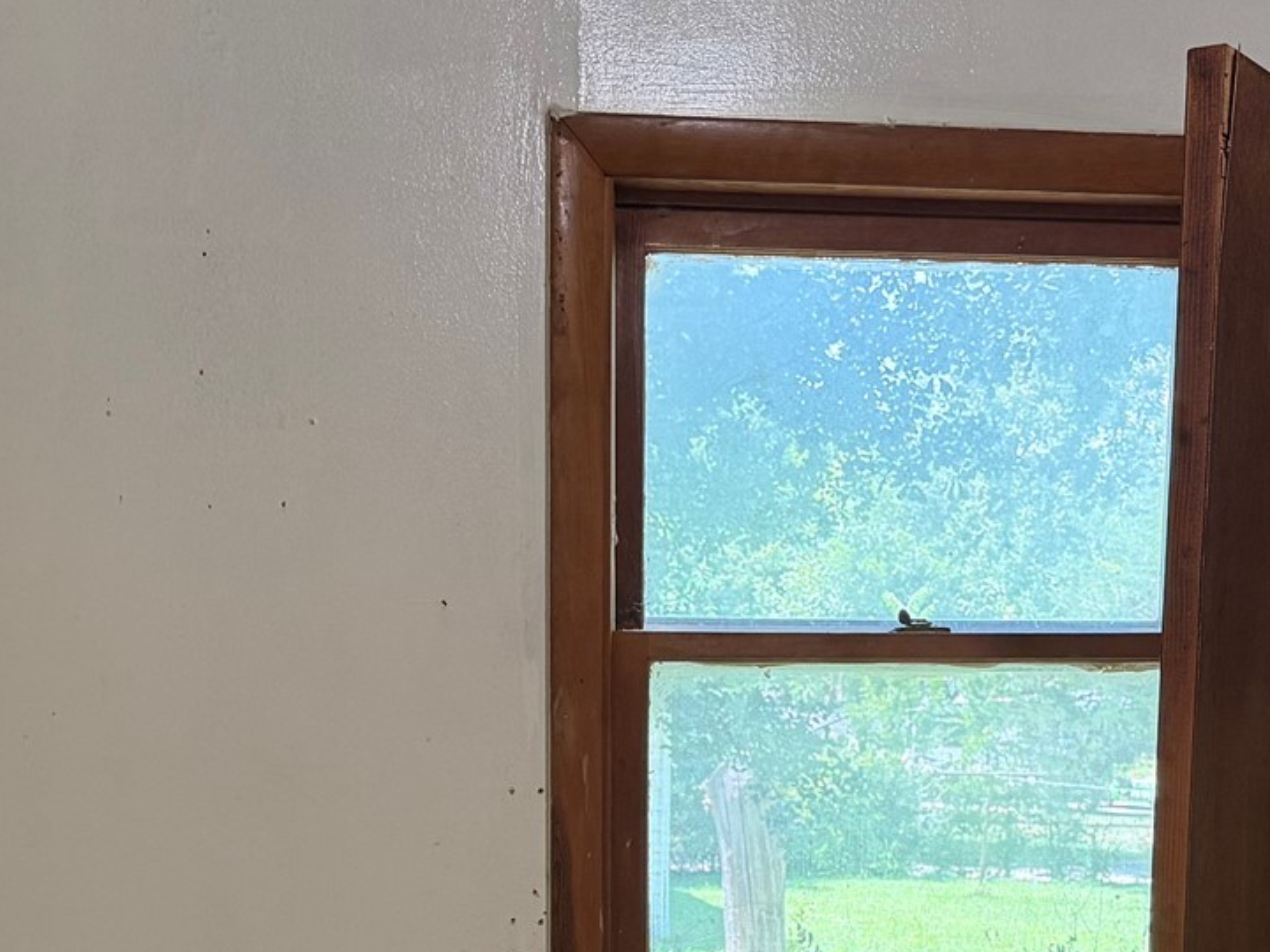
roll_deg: -0.5
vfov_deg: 21.9
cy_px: 989
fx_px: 2348
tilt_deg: -6.5
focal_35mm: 64
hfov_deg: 30.3
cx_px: 612
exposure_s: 1/120
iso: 320
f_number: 1.78
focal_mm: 6.76
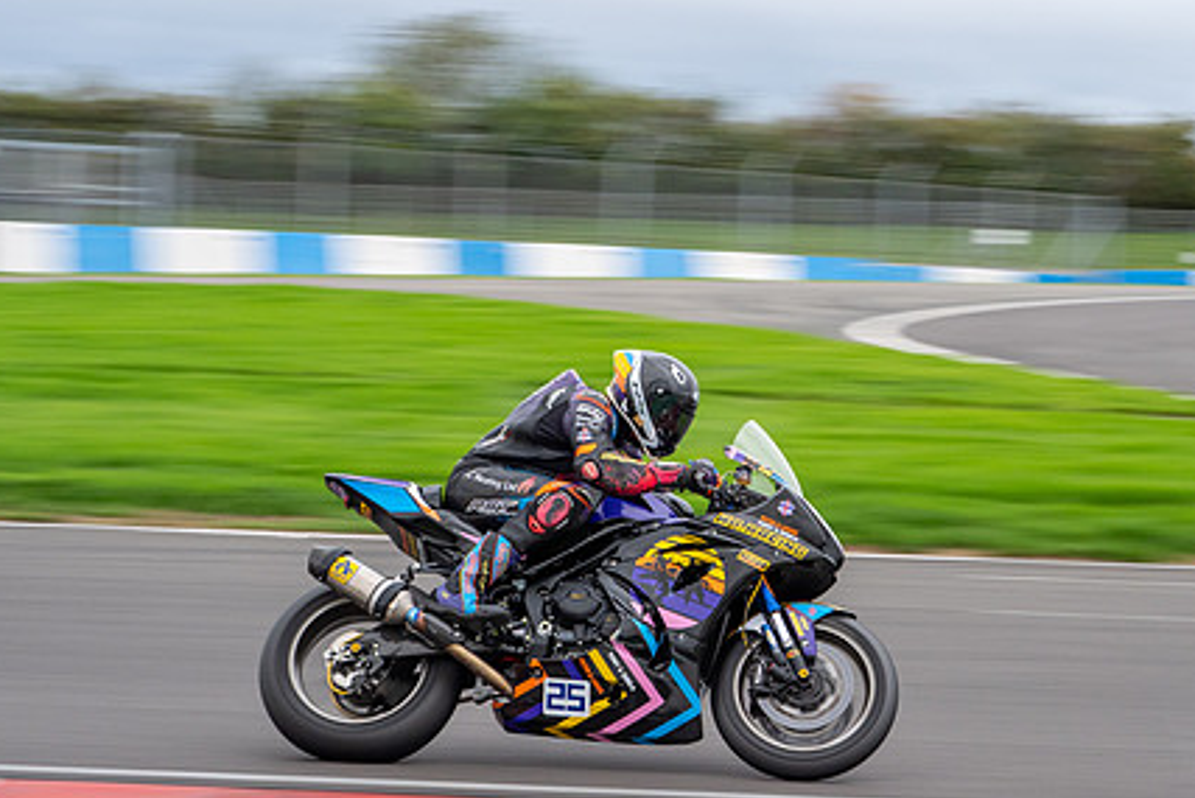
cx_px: 706
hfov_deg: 15.1
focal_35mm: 136
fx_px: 4516
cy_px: 358
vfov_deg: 10.1
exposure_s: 1/200
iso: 800
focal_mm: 100
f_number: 11
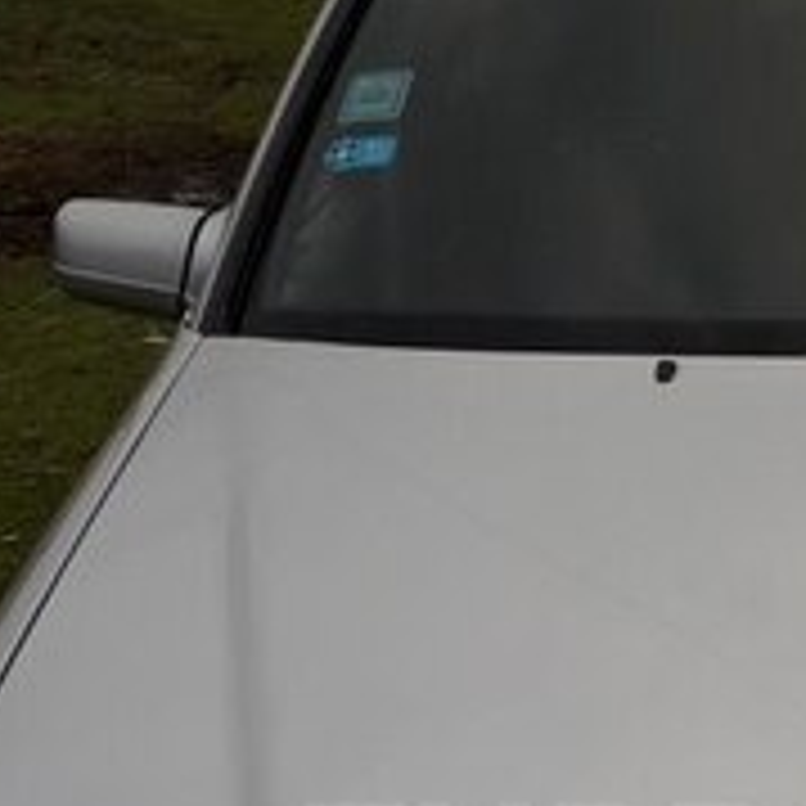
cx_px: 765
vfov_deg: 19.0
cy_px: 871
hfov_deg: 19.3
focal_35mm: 88
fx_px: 2318
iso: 40
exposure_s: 1/961
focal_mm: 3.6
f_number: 1.9
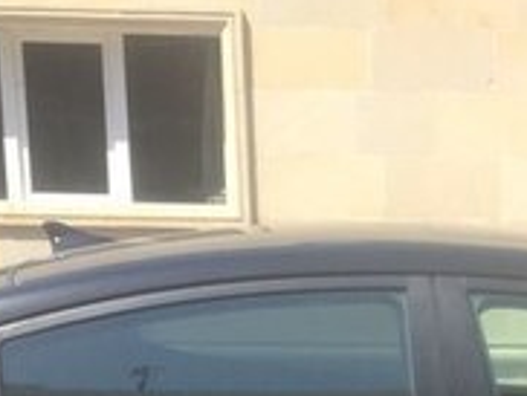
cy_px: 655
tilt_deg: -15.1
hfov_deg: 18.2
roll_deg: -2.6
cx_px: 541
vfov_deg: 13.1
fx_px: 1601
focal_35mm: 105
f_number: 2.2
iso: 32
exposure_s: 1/638
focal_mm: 4.15
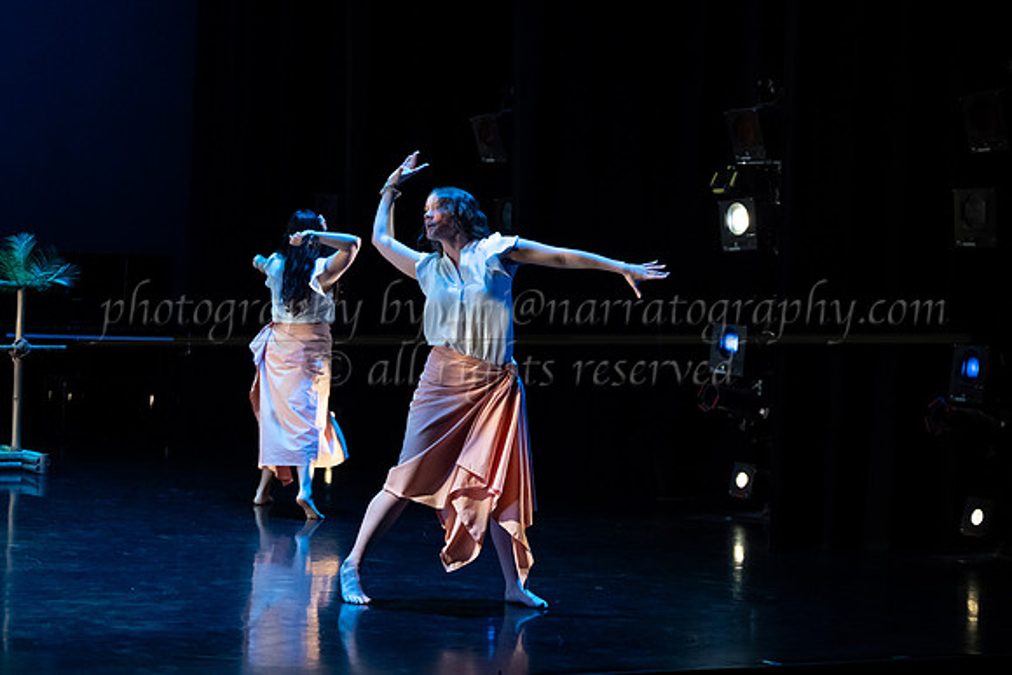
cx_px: 414
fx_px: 2590
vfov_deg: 14.9
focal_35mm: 92
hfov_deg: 22.1
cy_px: 321
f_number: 3.2
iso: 4000
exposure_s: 1/400
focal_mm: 75
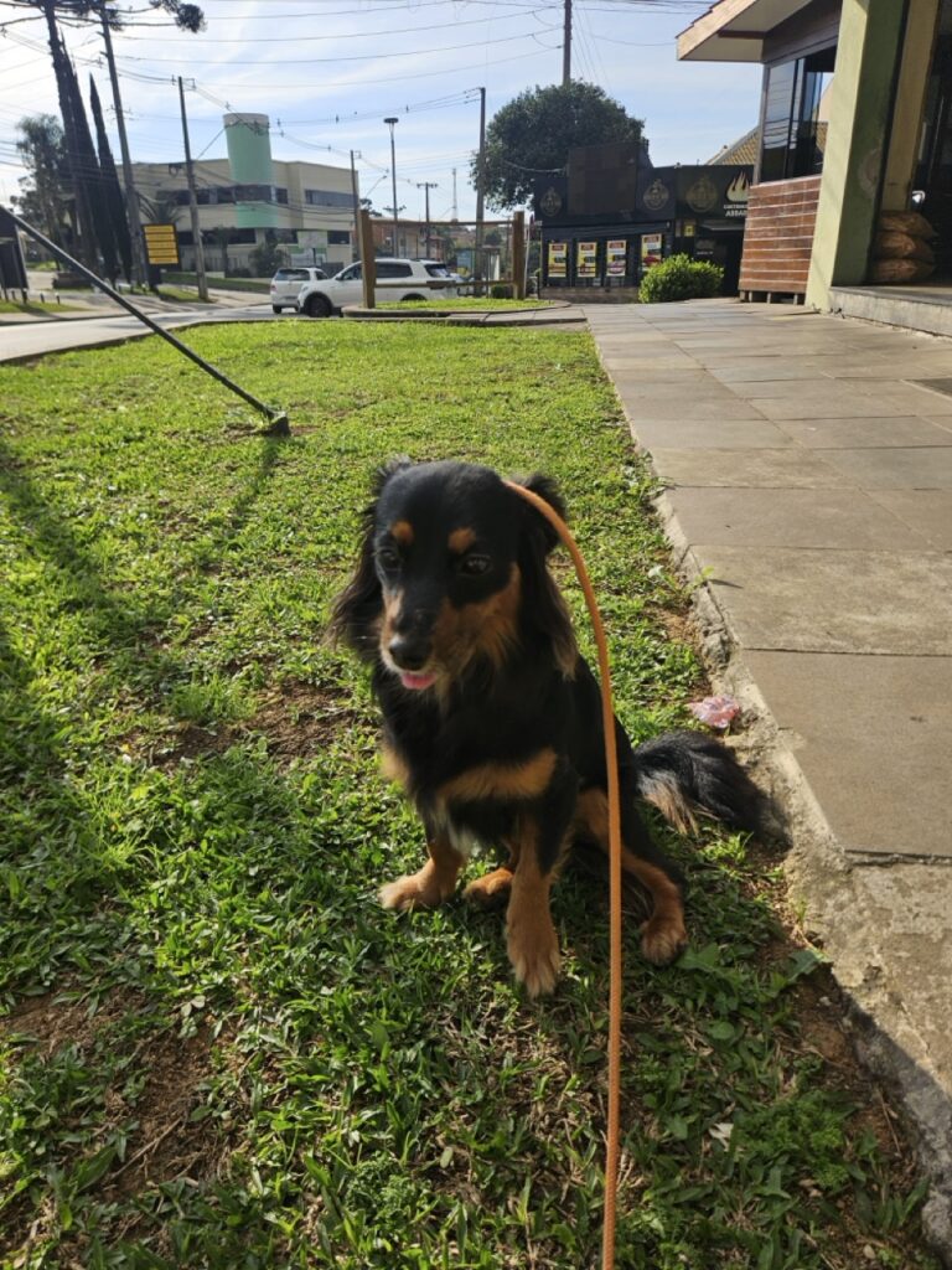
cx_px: 476
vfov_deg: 73.9
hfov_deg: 58.9
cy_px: 635
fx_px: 843
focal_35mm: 23
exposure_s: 1/1789
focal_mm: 5.4
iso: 25
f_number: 1.8
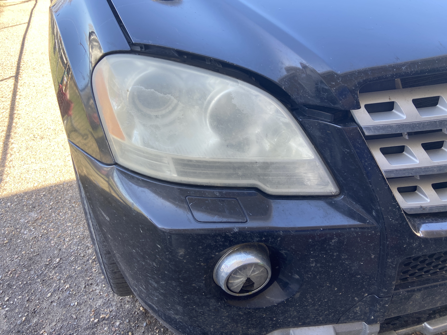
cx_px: 224
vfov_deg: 53.1
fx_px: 336
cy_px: 168
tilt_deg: -35.7
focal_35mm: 26
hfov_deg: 67.3
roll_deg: +0.6
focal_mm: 4.25
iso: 32
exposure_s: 1/135
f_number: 1.8
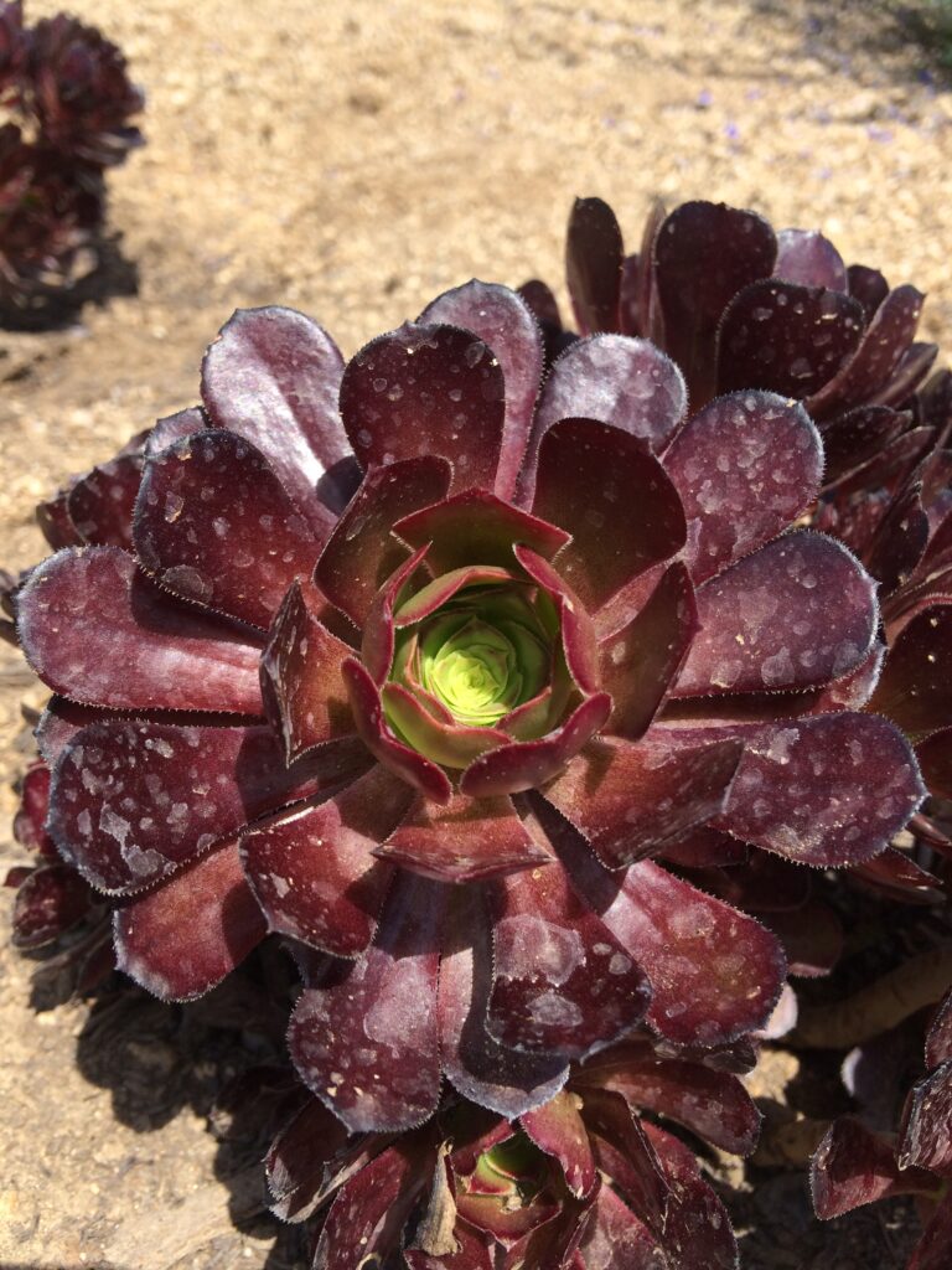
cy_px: 635
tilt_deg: -37.9
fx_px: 1063
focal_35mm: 29
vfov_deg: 61.7
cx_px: 476
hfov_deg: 48.2
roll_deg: -5.2
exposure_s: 1/1368
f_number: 2.2
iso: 32
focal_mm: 4.15
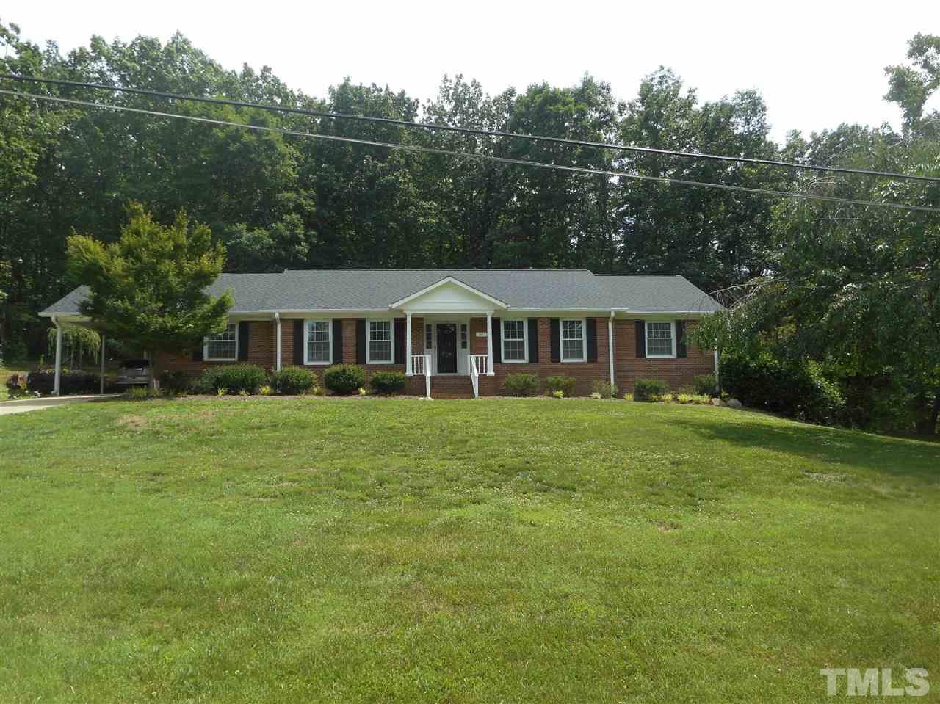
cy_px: 352
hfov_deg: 69.4
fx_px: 679
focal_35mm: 25
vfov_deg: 54.8
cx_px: 470
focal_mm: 4.5
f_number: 3.7
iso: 80
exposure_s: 1/500
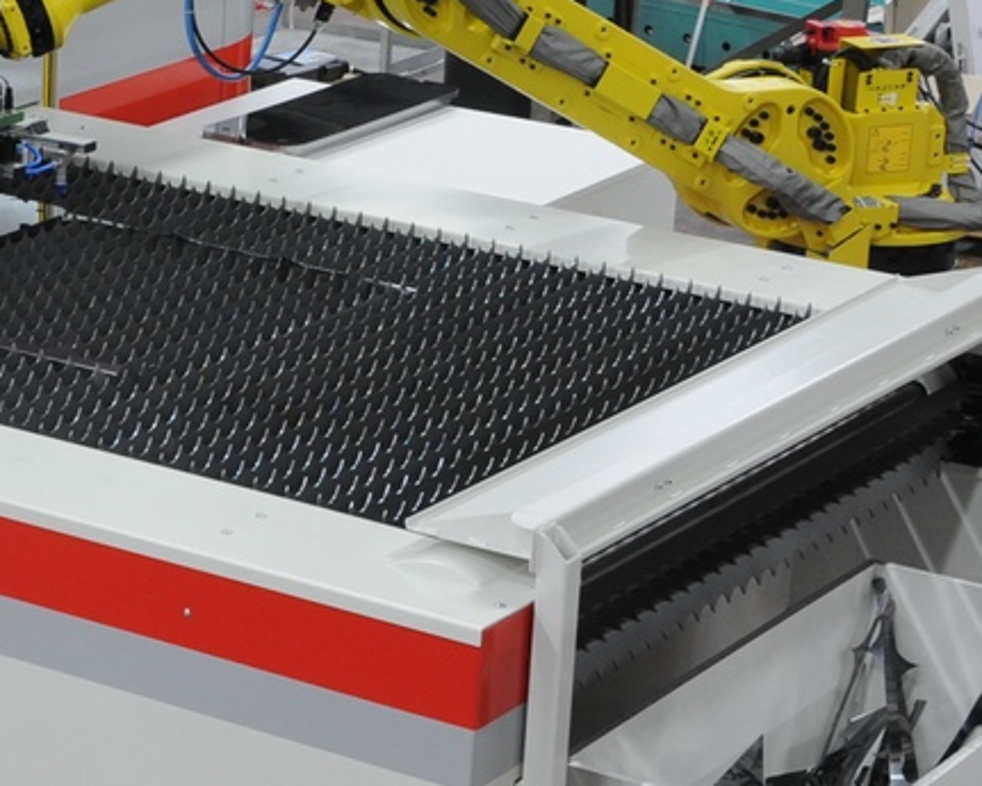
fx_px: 2821
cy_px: 346
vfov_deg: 15.9
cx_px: -98
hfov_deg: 19.0
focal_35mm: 97
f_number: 9
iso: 400
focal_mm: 31
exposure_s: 1/4
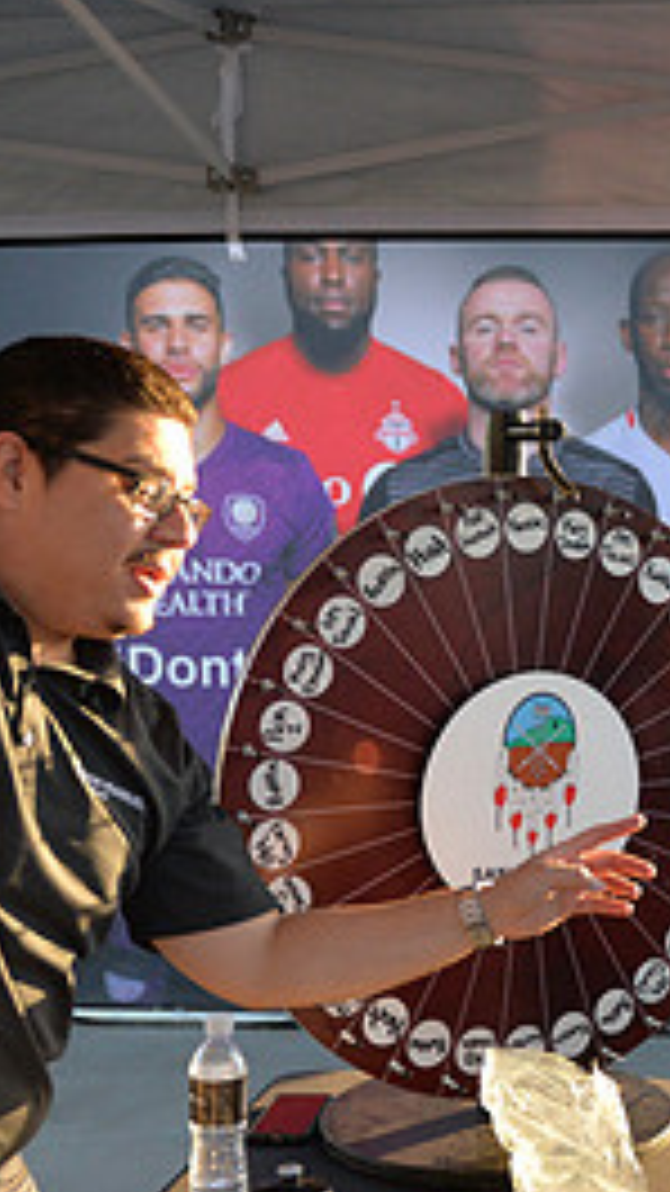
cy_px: 767
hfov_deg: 21.0
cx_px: 683
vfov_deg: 37.5
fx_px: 1738
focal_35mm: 55
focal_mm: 24
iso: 2200
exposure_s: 1/4000
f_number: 2.8
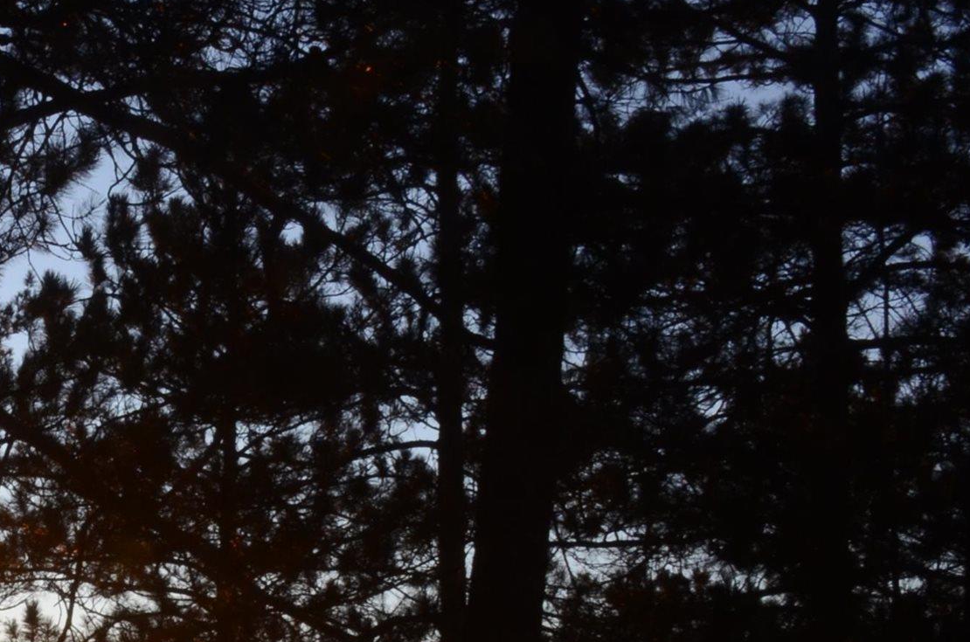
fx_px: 2232
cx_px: -252
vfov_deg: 16.1
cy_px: 644
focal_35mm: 83
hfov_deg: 22.3
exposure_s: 1/30
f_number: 22
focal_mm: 20
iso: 1000
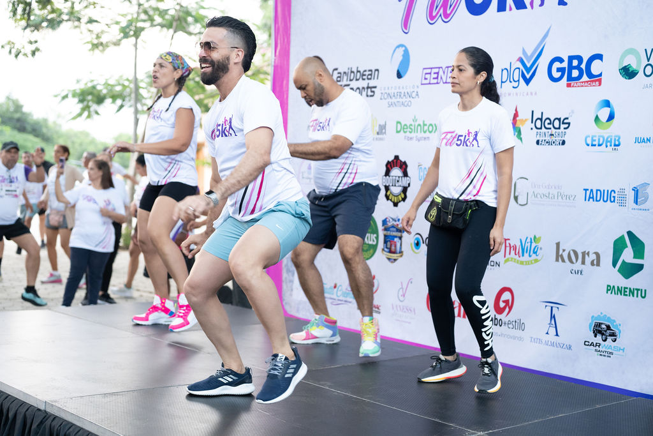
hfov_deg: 39.6
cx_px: 326
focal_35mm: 50
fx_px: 907
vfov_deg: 27.0
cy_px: 218
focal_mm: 50
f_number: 2.8
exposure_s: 1/400
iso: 3200
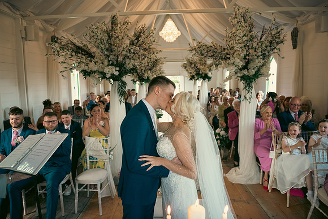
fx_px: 219
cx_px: 164
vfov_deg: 53.2
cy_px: 110
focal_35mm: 24
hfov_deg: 73.7
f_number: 3.5
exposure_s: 1/160
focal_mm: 24
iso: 640
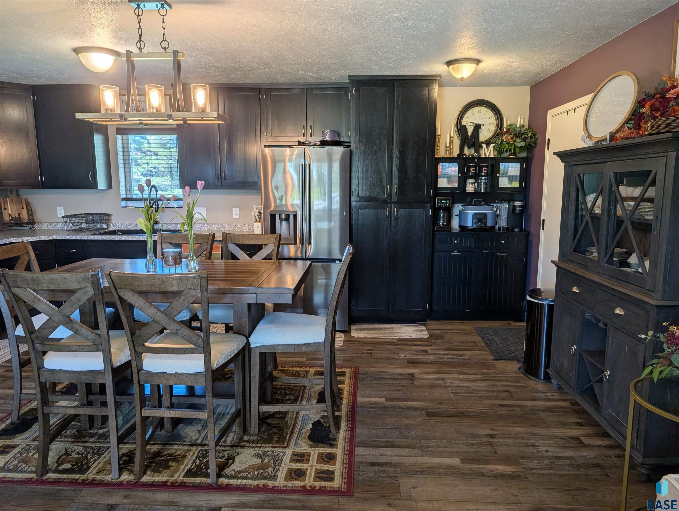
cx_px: 340
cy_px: 256
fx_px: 471
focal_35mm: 24
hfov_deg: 71.5
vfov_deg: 56.9
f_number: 1.68
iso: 36
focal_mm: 6.9
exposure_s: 1/120
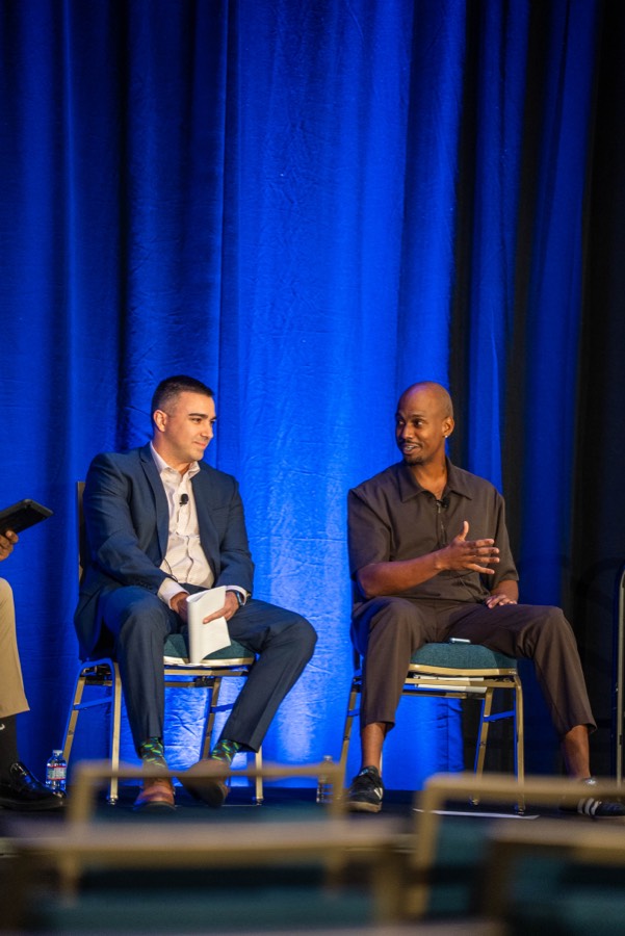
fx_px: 3199
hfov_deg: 11.2
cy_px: 468
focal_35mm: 123
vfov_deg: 16.6
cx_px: 312
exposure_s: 1/125
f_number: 2.8
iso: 3200
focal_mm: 123
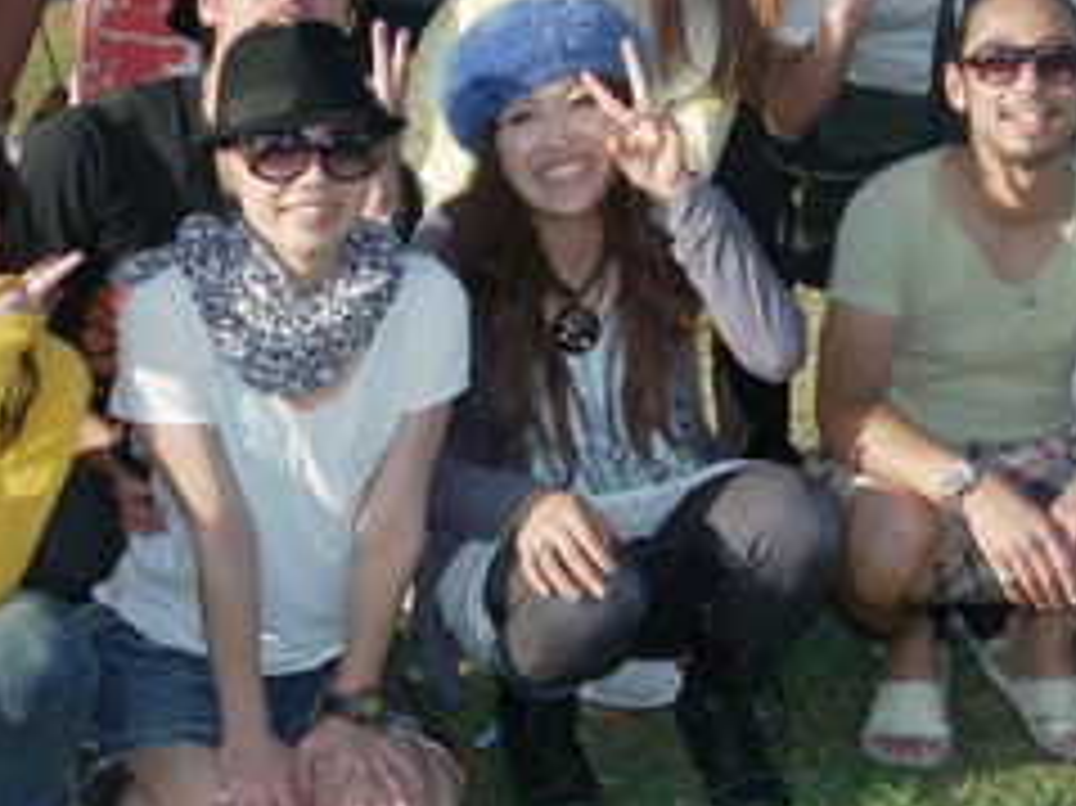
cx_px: 819
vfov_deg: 15.8
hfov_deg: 21.3
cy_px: -81
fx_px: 2827
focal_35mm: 91
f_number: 3.5
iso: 100
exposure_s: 1/640
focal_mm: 6
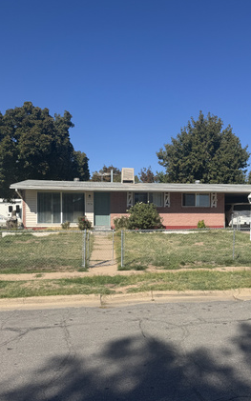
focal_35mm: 29
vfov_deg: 64.4
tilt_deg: +1.8
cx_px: 146
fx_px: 318
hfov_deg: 43.0
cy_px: 228
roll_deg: +0.9
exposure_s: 1/4608
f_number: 1.78
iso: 80
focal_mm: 6.76
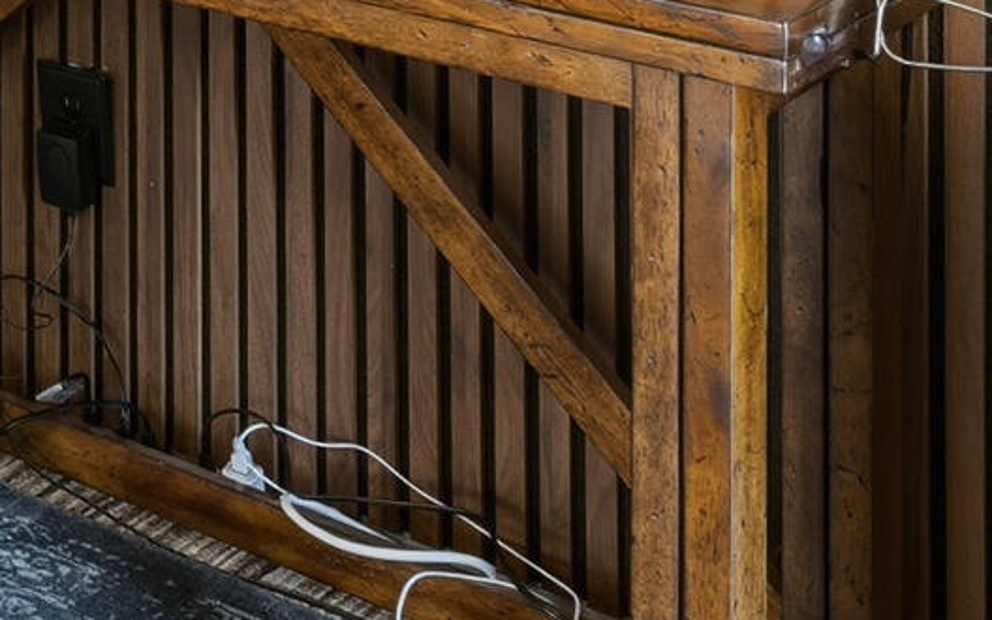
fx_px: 2244
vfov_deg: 13.3
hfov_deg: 18.9
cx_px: -812
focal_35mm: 83
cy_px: -660
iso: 100
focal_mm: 21
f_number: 8
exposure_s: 1/20
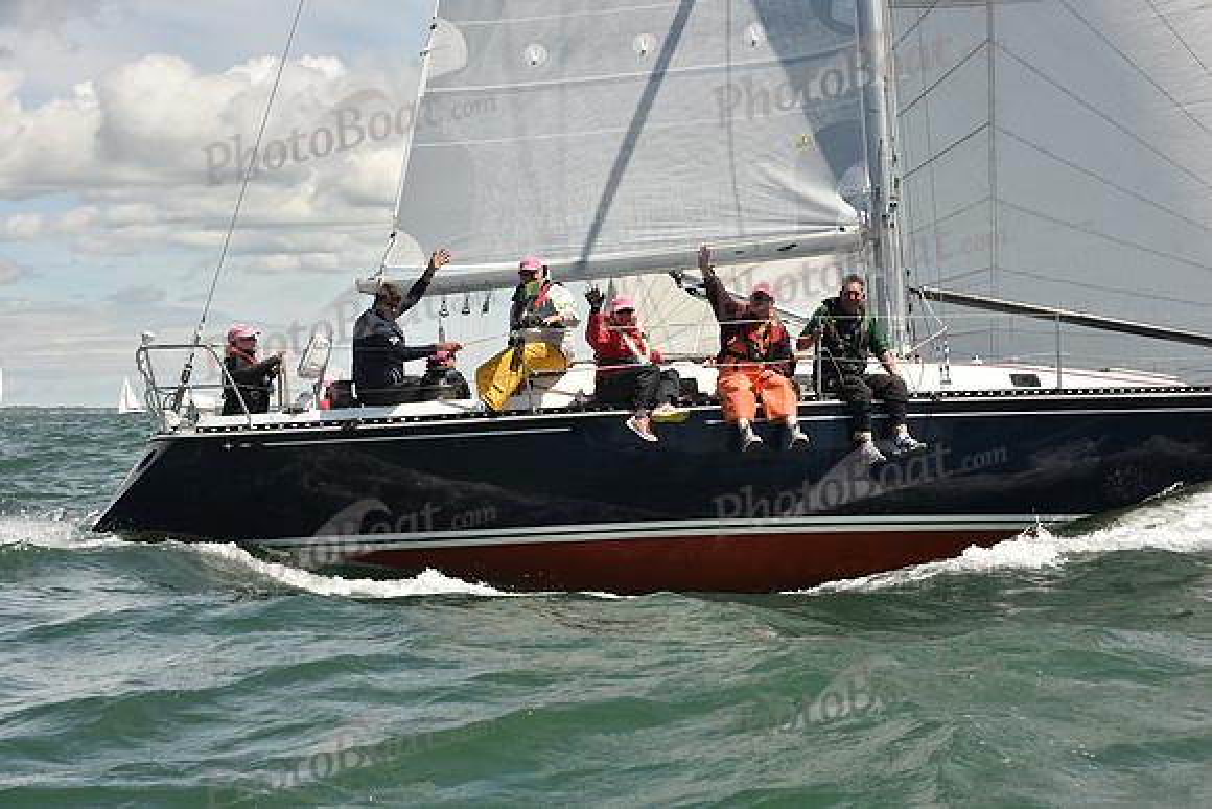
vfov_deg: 19.5
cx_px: 606
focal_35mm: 70
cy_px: 404
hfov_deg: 28.8
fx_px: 2357
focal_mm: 70
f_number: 10
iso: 320
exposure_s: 1/800
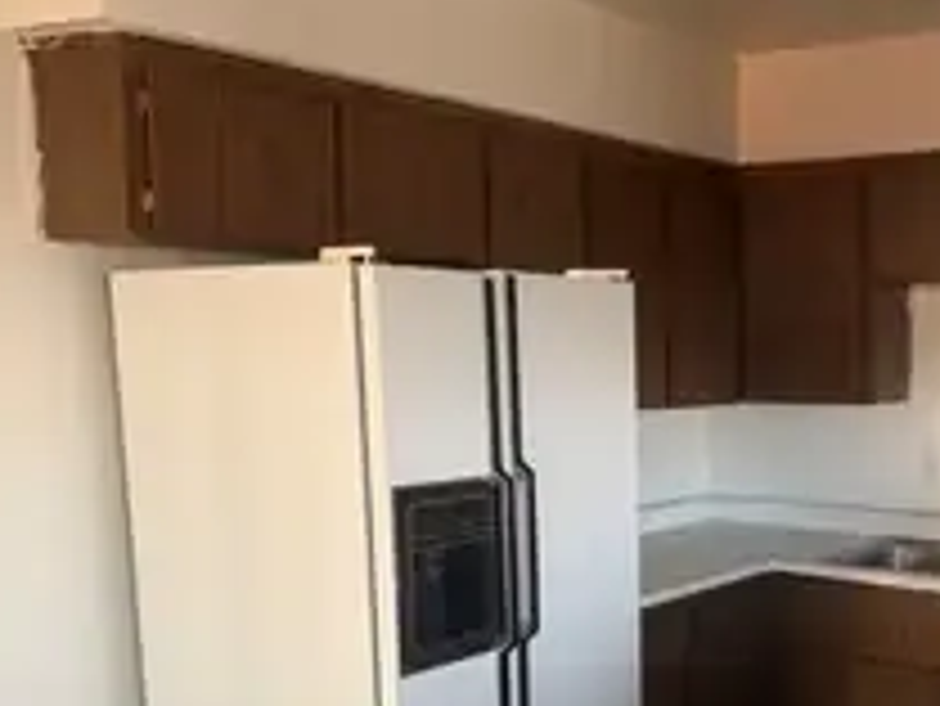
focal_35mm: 46
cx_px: 787
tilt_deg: -9.0
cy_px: 544
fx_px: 1250
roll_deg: -0.7
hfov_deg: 39.2
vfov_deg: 30.9
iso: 160
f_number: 1.78
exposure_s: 1/121
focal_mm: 6.76
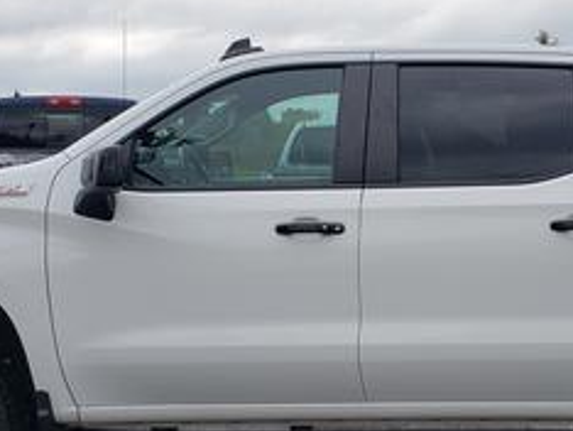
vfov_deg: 20.7
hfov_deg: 27.1
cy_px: 284
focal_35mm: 71
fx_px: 1176
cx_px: 421
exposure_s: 1/517
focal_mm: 4.3
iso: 50
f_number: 2.4
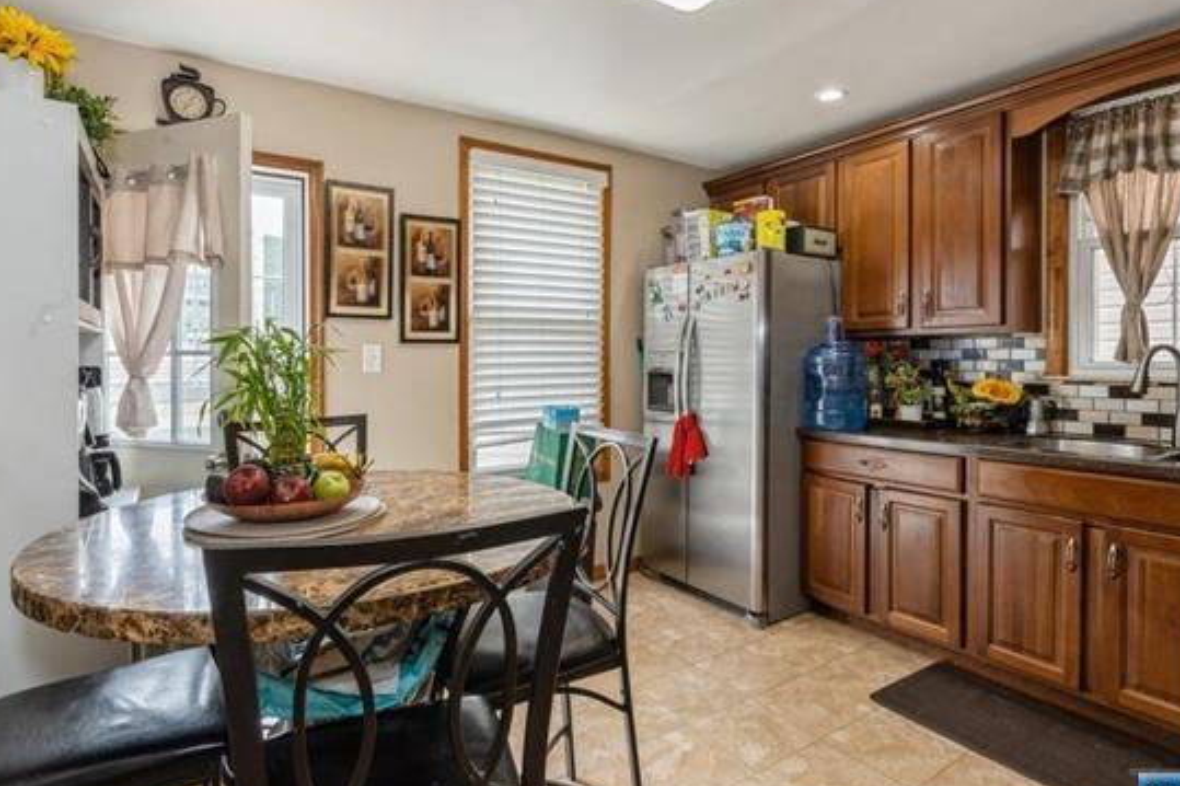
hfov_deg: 86.9
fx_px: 623
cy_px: 368
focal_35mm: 19
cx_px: 569
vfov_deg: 64.5
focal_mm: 16
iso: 100
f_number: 11
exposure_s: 1/3
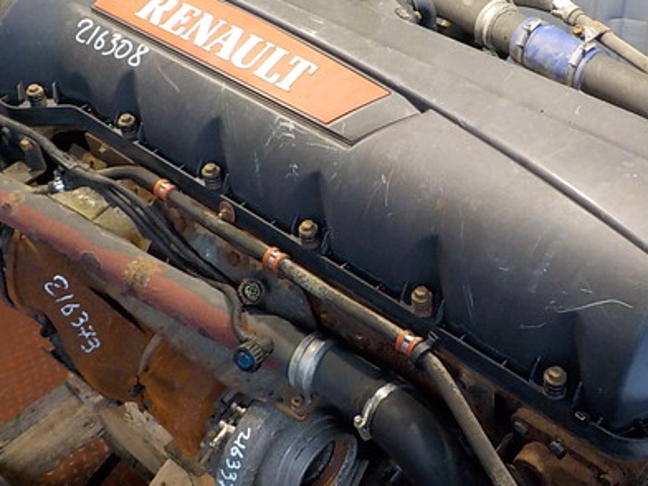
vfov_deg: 29.5
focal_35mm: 49
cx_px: 420
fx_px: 917
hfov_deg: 38.6
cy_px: 174
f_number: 3.3
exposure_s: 1/30
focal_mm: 4.1
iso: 280
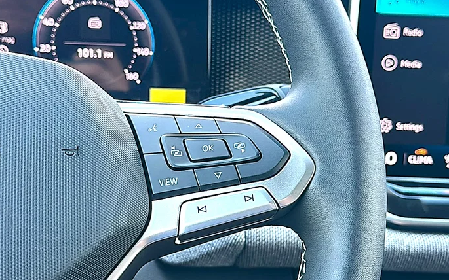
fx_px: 636
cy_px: 155
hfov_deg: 38.9
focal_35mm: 52
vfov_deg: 24.9
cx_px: 226
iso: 100
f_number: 1.78
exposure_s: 1/178
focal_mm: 6.86
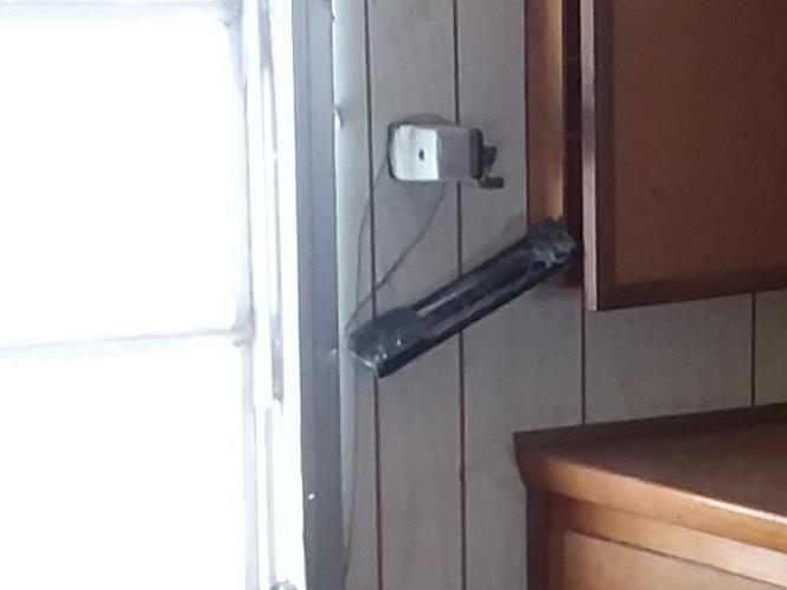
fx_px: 2774
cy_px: 553
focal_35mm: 122
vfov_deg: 12.0
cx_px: 696
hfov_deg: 16.0
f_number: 1.9
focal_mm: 2.91
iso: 160
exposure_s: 1/30
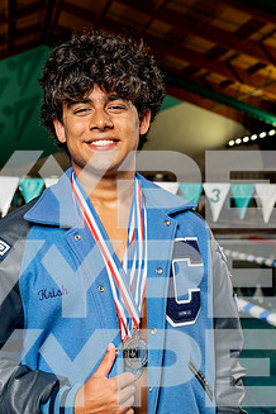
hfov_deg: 20.6
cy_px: 280
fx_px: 759
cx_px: 105
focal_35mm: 66
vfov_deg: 30.3
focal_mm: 48
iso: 640
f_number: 5.6
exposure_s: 1/250
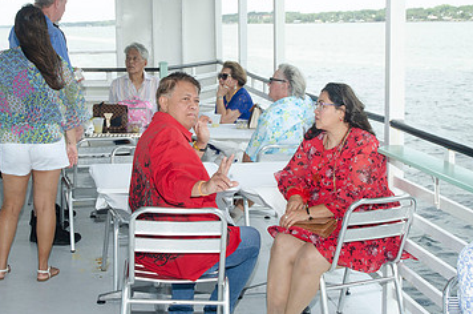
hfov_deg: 30.5
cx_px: 190
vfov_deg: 20.5
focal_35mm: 66
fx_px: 866
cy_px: 109
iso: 200
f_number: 6.3
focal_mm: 27
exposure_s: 1/250
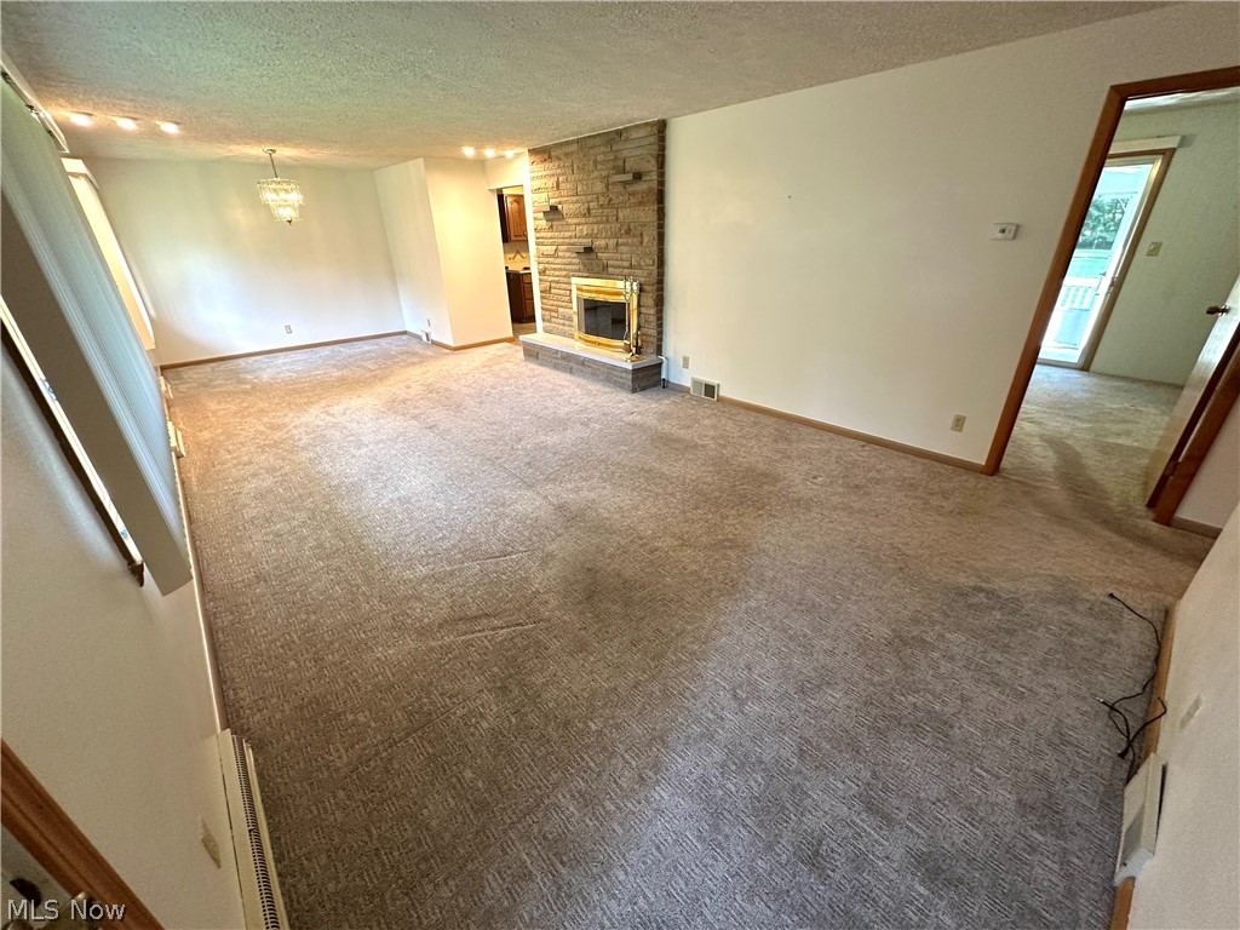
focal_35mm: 14
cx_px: 620
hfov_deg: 102.1
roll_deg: +1.4
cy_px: 465
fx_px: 502
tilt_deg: -25.2
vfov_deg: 85.7
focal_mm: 2.22
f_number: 2.2
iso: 250
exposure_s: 1/60
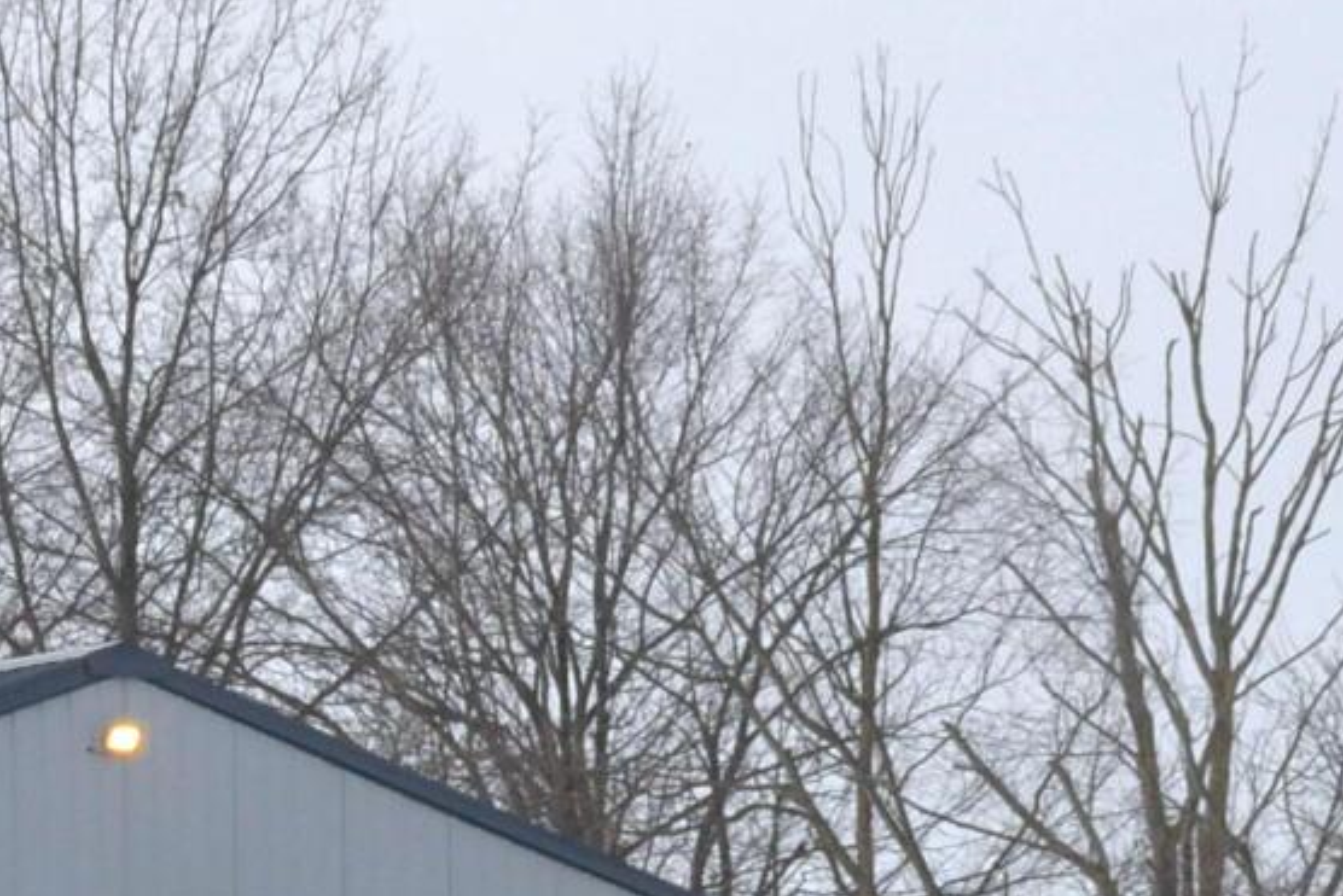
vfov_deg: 4.0
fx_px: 12649
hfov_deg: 6.0
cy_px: 1140
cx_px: -321
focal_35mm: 339
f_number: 11
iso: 320
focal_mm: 42
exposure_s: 1/500
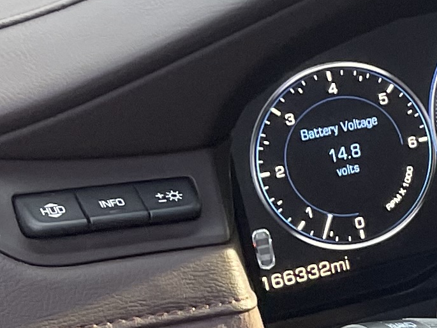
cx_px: 1081
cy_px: 529
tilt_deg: -34.5
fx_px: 1932
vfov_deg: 9.4
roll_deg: -7.9
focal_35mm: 153
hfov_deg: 10.8
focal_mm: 4.2
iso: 100
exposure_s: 1/121
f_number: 1.6
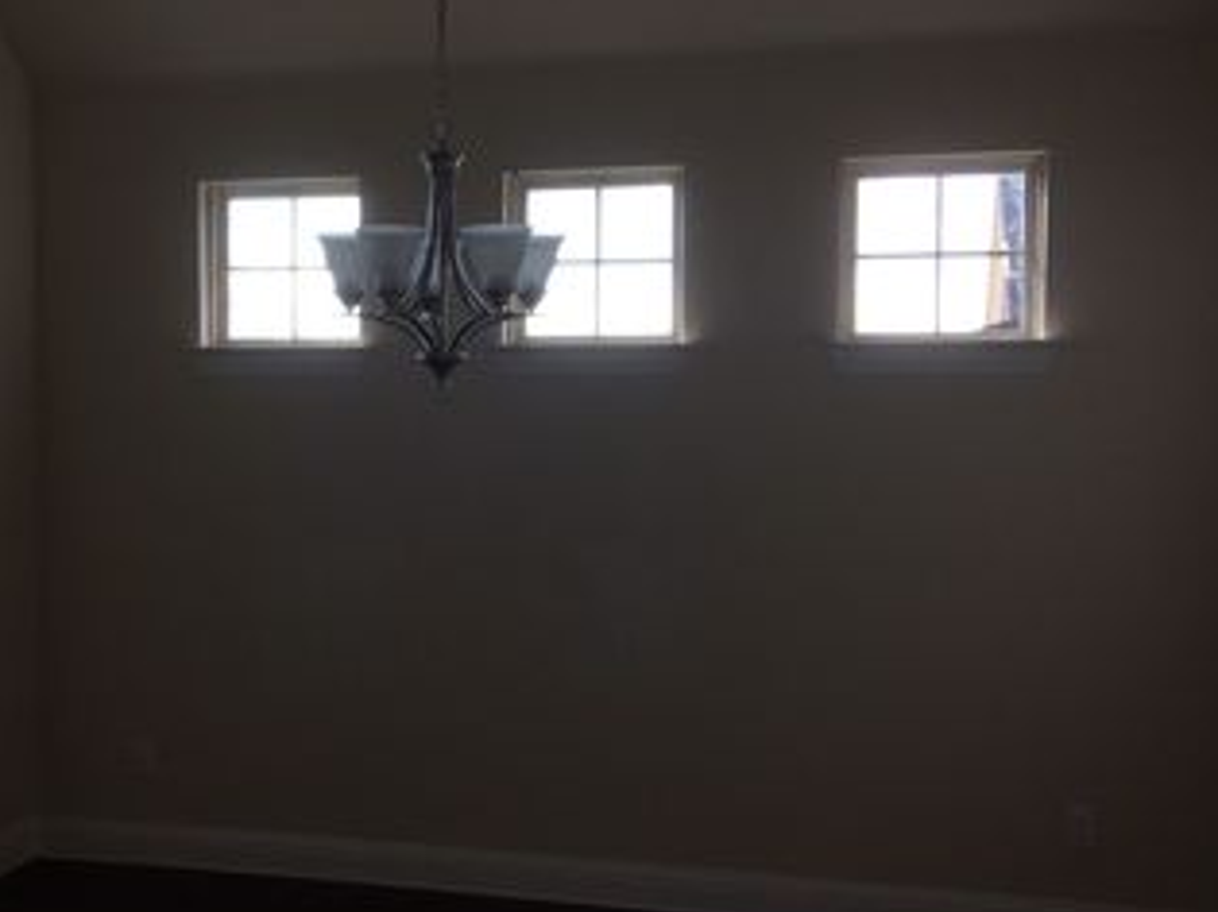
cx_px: 433
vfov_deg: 31.5
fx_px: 1618
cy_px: 458
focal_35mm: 46
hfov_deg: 40.9
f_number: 2.2
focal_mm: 4.15
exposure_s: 1/120
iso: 40
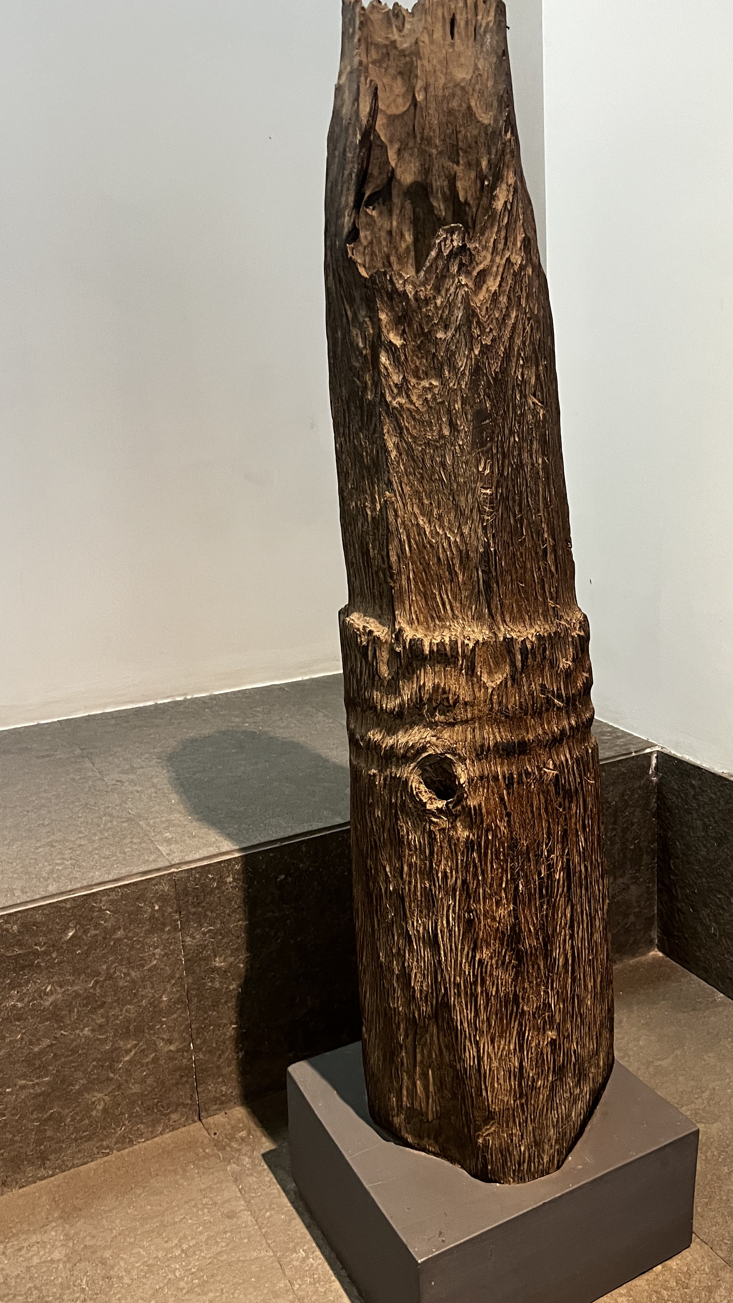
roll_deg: +1.4
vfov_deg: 62.6
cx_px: 506
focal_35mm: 31
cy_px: 661
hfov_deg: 37.2
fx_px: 1071
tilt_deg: -14.5
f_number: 1.5
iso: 400
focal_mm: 5.7
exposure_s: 1/50
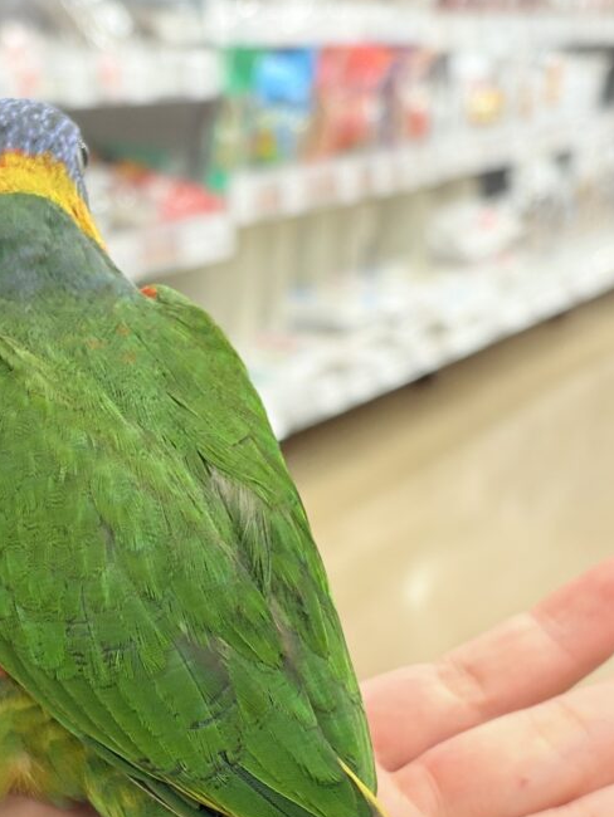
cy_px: 553
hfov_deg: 15.4
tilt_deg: -13.1
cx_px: 186
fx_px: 2269
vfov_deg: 20.4
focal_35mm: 96
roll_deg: -1.5
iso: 80
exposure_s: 1/50
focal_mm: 5.96
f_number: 1.6
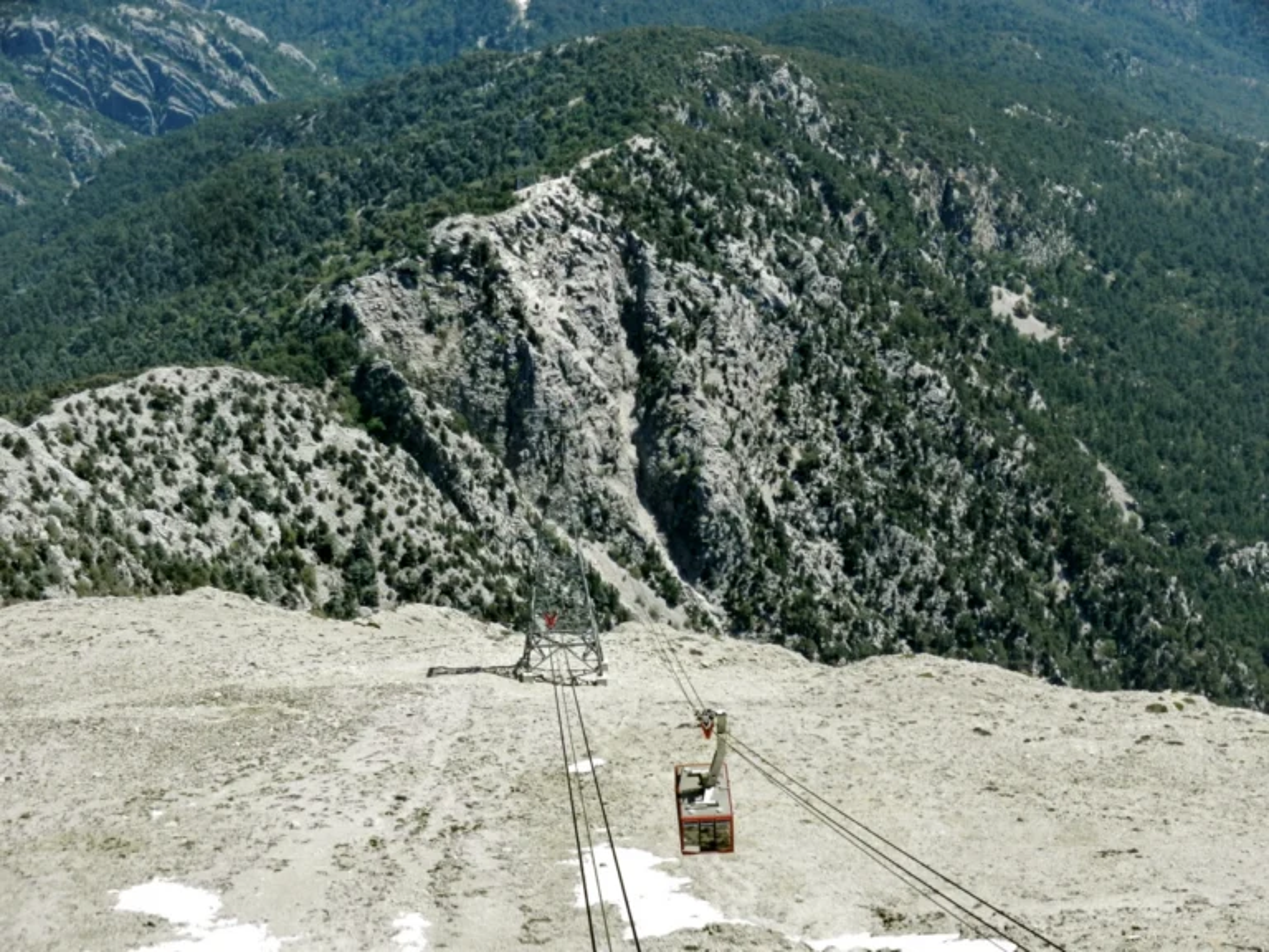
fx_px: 2859
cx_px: 634
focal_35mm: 78
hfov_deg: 25.0
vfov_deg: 18.9
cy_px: 476
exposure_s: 1/800
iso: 160
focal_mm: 14.1
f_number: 4.8
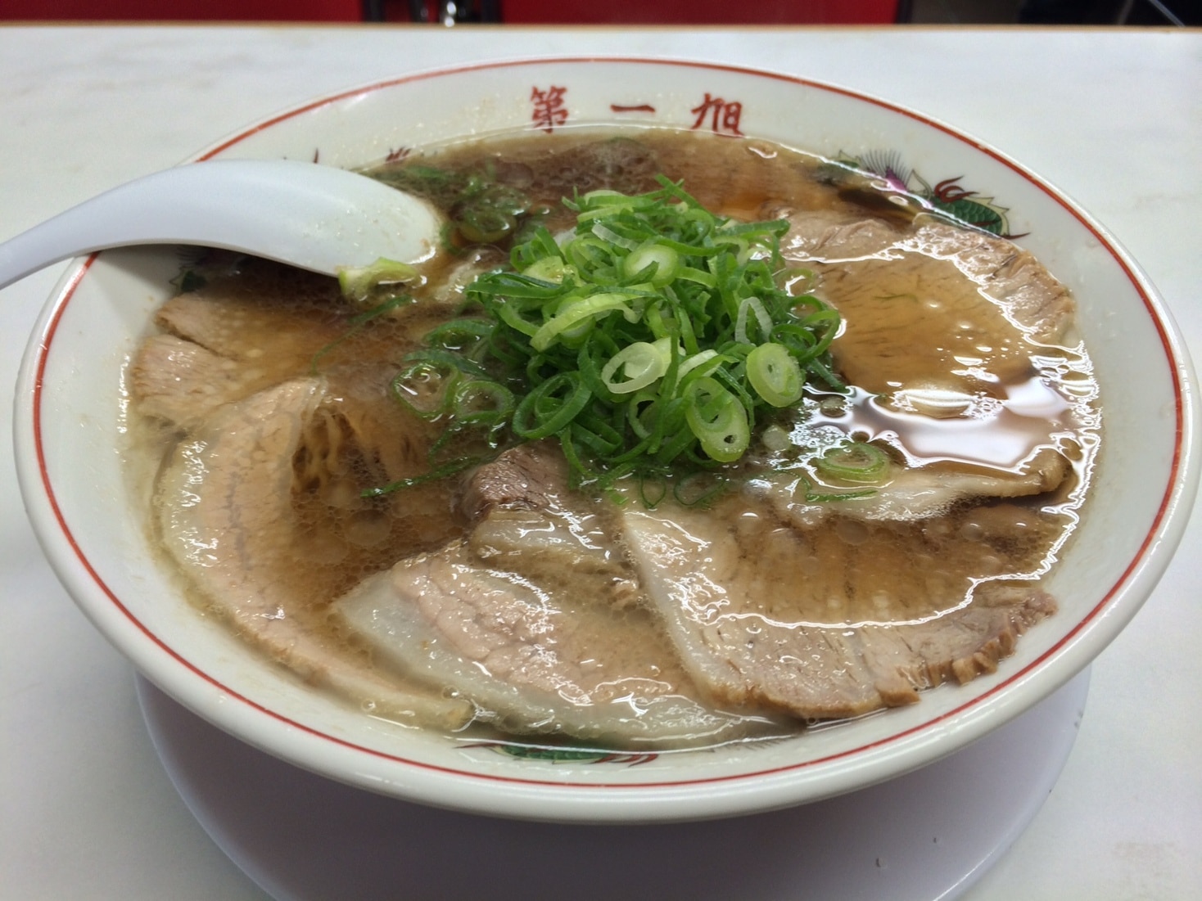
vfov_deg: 46.8
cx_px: 601
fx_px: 1042
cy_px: 450
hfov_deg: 60.0
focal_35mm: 30
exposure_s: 1/40
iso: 40
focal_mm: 4.12
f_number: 2.2
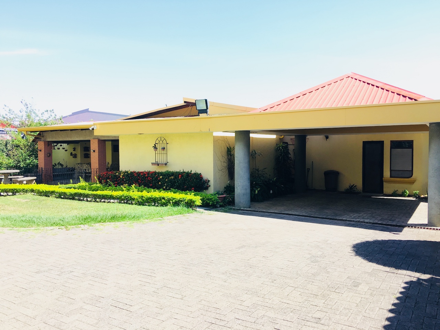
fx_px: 369
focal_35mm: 29
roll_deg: +0.7
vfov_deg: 48.2
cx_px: 220
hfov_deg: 61.7
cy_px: 165
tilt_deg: -1.9
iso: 25
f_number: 2.2
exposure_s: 1/382
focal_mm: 4.15
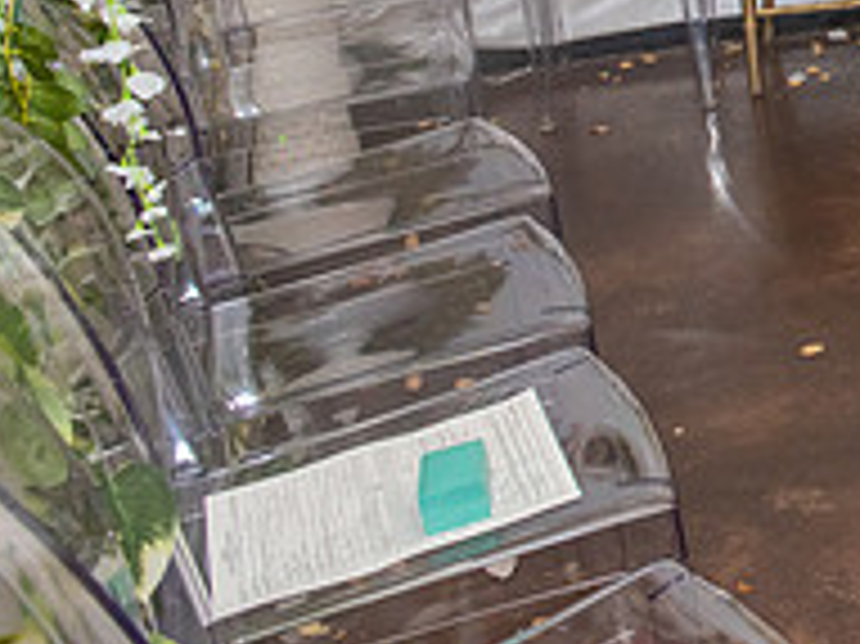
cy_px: -182
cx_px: 1292
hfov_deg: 22.7
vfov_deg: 19.4
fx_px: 1738
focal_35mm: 70
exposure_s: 1/125
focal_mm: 24
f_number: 4.5
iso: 1600
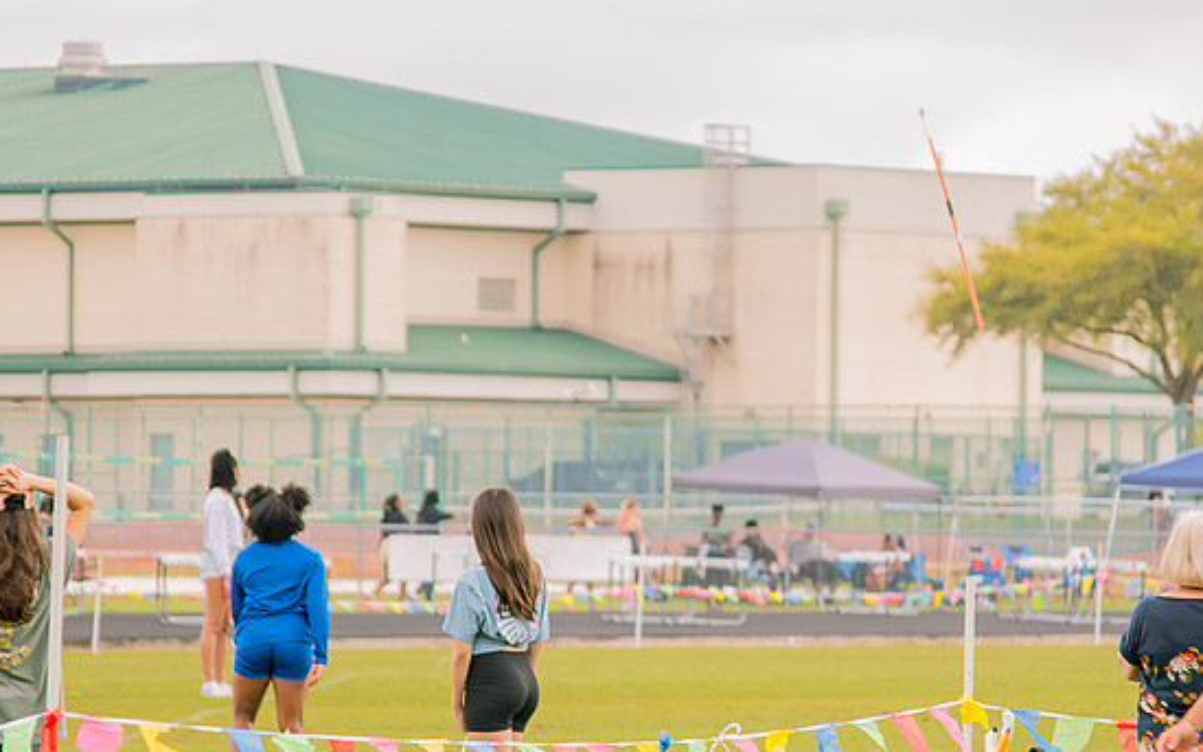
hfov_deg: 7.7
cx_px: 709
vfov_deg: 4.8
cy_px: 430
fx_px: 8982
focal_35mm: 274
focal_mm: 120
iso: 200
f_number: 4
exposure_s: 1/200
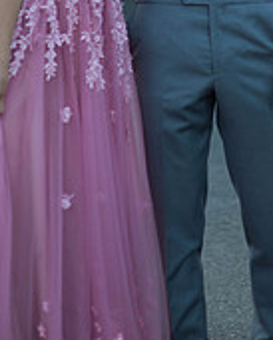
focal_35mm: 210
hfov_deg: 7.4
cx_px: 123
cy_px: -105
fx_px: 2119
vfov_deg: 9.0
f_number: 2
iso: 250
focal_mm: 85
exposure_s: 1/1000
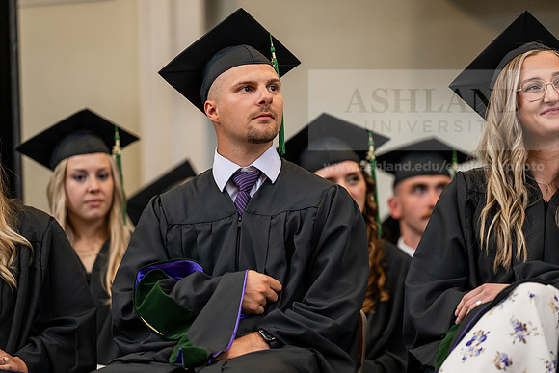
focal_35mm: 200
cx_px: 280
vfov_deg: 6.9
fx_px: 3106
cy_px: 186
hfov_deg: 10.3
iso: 1600
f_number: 3.2
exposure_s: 1/200
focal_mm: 200
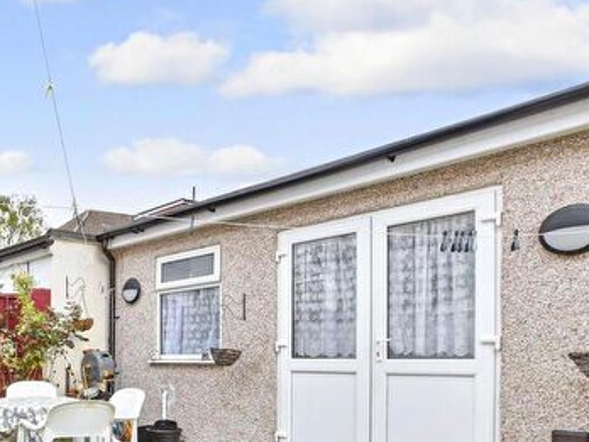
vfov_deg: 45.4
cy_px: 363
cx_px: 20
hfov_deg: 51.4
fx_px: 493
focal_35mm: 29
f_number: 8
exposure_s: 1/60
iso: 160
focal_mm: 10
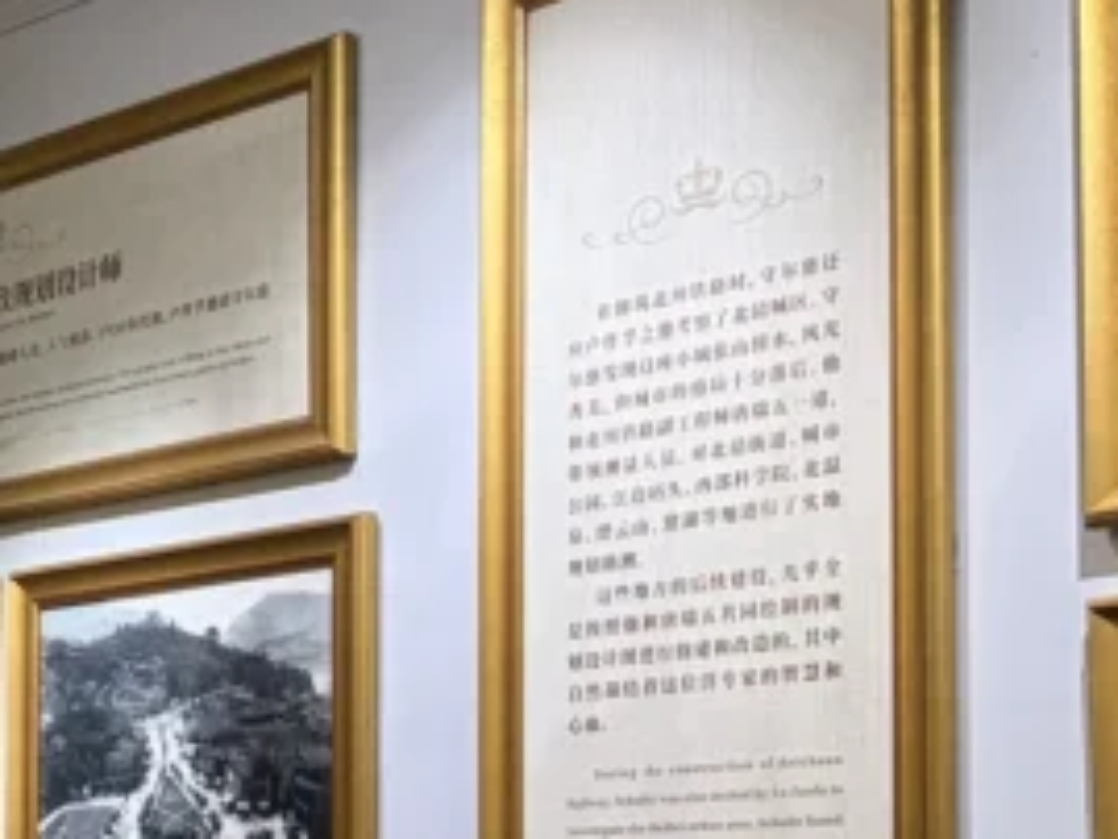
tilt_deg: +4.3
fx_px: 3199
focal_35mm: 99
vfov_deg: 14.8
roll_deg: -2.4
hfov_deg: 16.2
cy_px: 797
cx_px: -997
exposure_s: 1/100
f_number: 1.6
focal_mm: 5.96
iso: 100
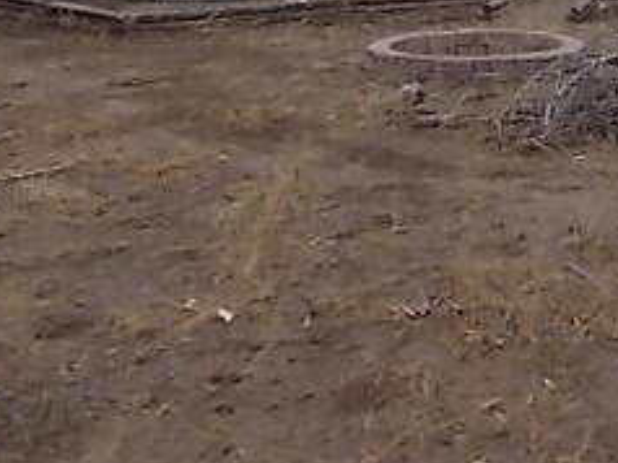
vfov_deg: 19.5
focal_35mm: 70
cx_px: 548
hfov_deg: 26.9
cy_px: -120
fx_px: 1248
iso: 80
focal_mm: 4.6
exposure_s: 1/400
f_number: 3.2
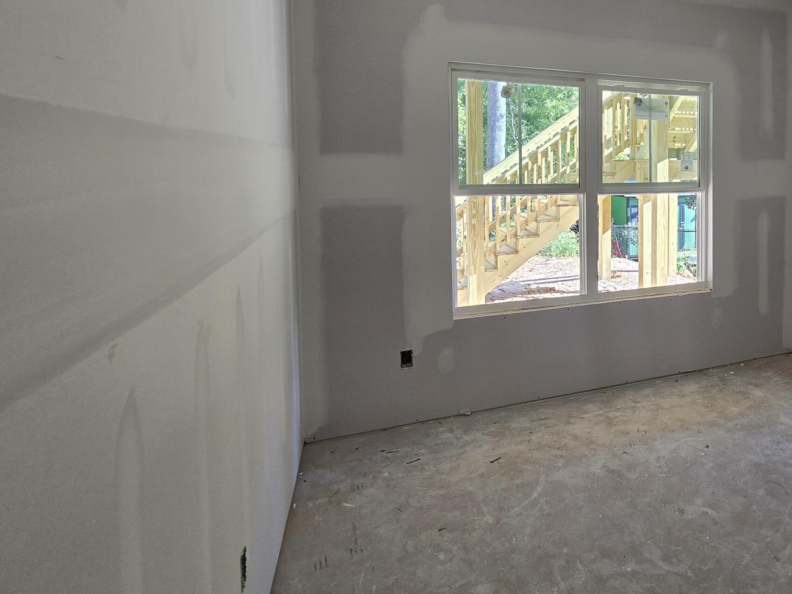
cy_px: 199
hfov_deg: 65.1
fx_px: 526
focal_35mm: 23
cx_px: 667
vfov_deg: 57.6
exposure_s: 1/120
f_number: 2.2
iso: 50
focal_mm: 2.2
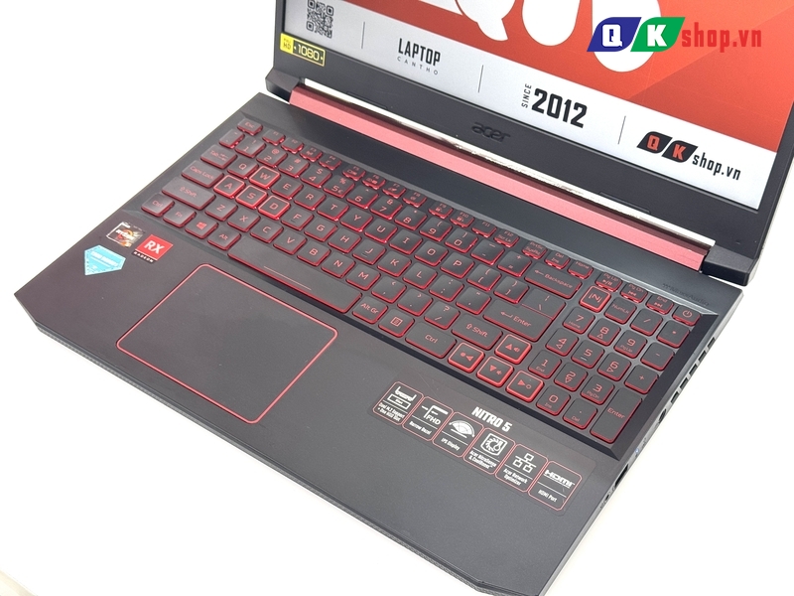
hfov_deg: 39.7
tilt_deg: -47.1
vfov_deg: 30.3
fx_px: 1101
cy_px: 298
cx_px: 397
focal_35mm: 48
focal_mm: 6.76
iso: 64
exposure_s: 1/50
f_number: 1.78
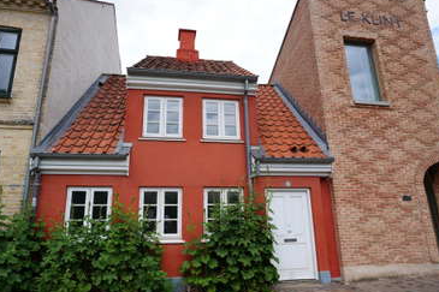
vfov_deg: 55.0
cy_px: 160
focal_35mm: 23
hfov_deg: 76.1
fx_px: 280
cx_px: 208
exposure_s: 1/320
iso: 100
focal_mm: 20
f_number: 5
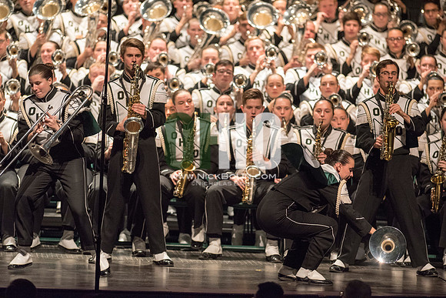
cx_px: 223
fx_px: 3717
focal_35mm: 300
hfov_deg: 6.9
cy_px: 149
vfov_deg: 4.6
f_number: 2.8
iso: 4000
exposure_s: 1/500
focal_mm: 300
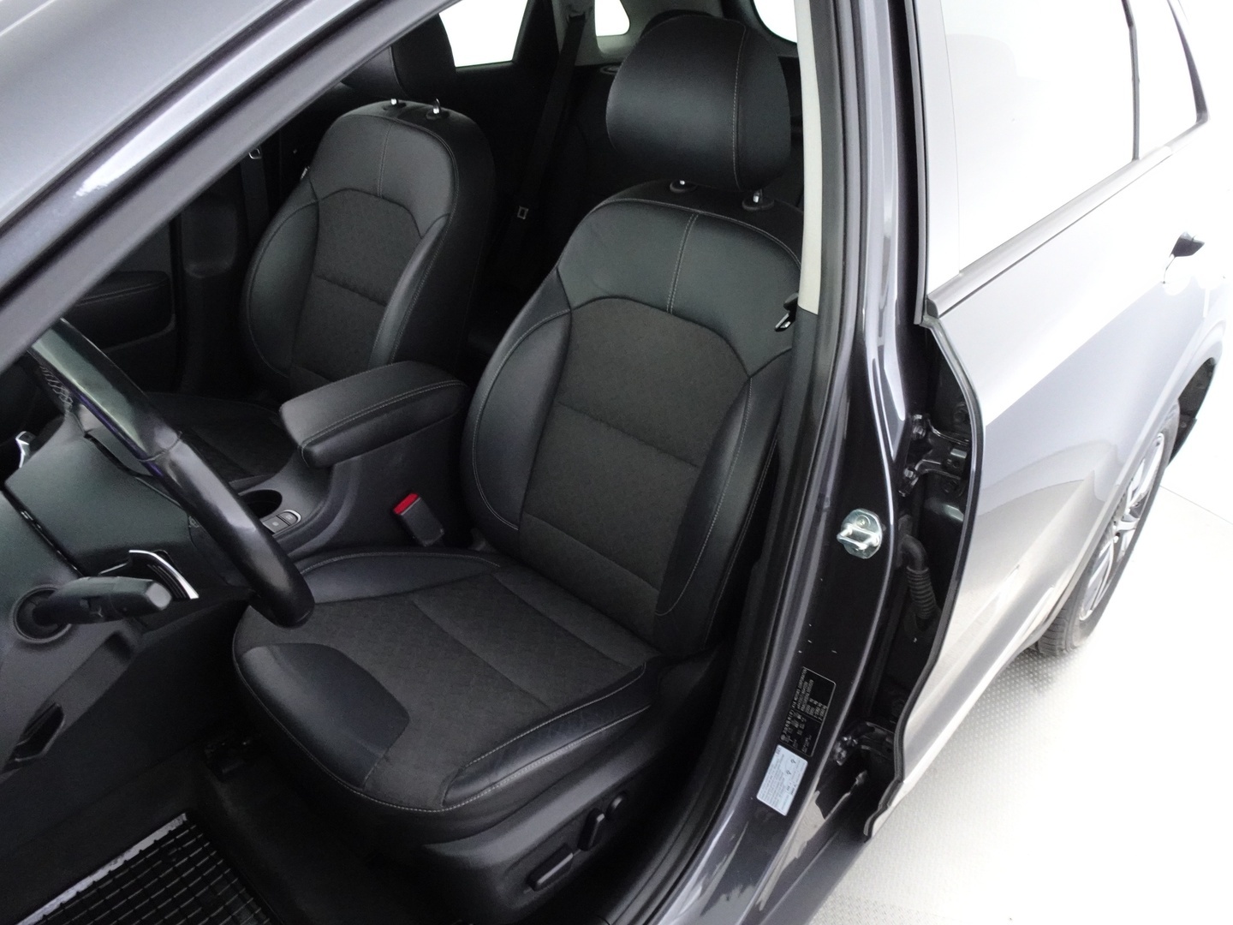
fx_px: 855
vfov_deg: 56.8
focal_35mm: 24
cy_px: 462
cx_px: 616
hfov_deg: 71.6
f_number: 3.5
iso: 800
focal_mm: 4.25
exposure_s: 1/10
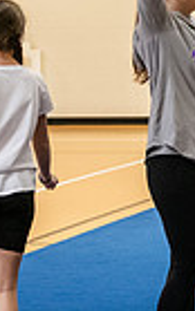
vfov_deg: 11.3
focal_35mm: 184
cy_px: 39
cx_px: 260
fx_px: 1563
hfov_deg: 7.1
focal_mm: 42
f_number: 4
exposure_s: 1/200
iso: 3200
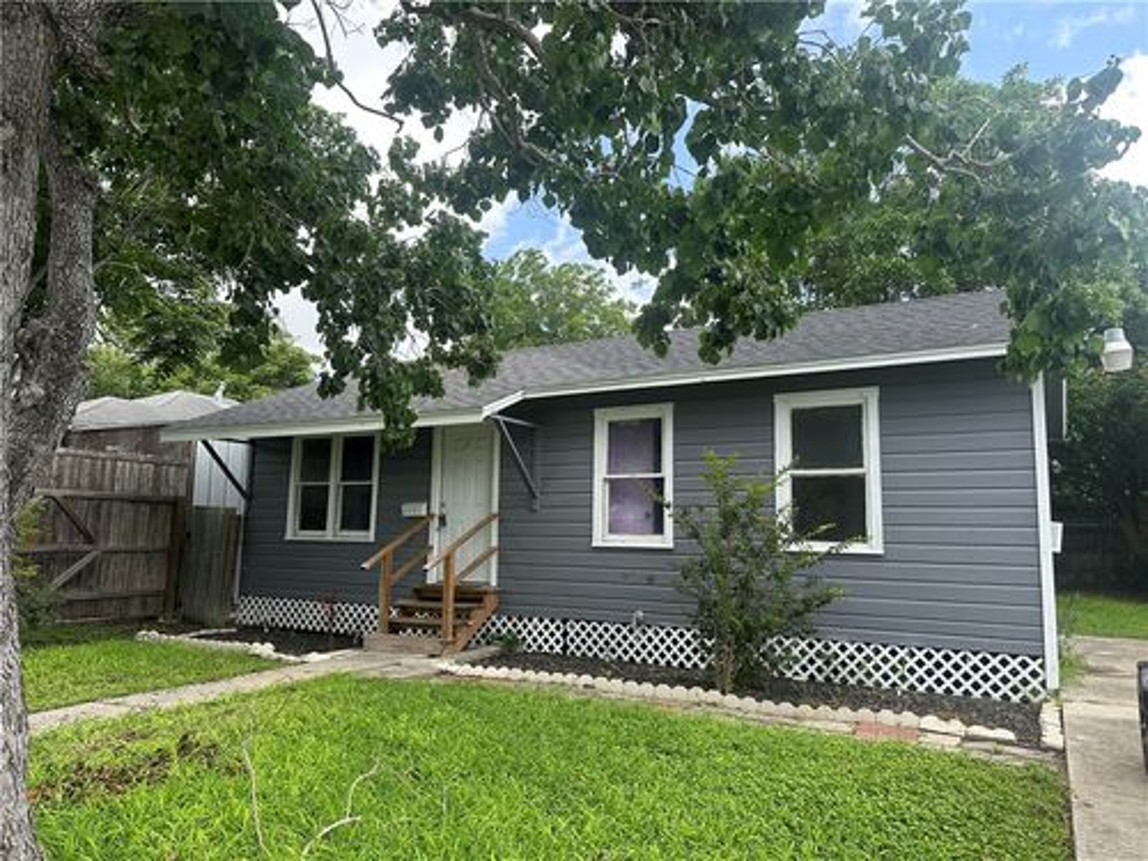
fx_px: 796
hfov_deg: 71.6
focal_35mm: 24
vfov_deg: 56.8
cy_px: 430
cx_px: 574
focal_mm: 6.86
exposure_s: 1/971
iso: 80
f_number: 1.78
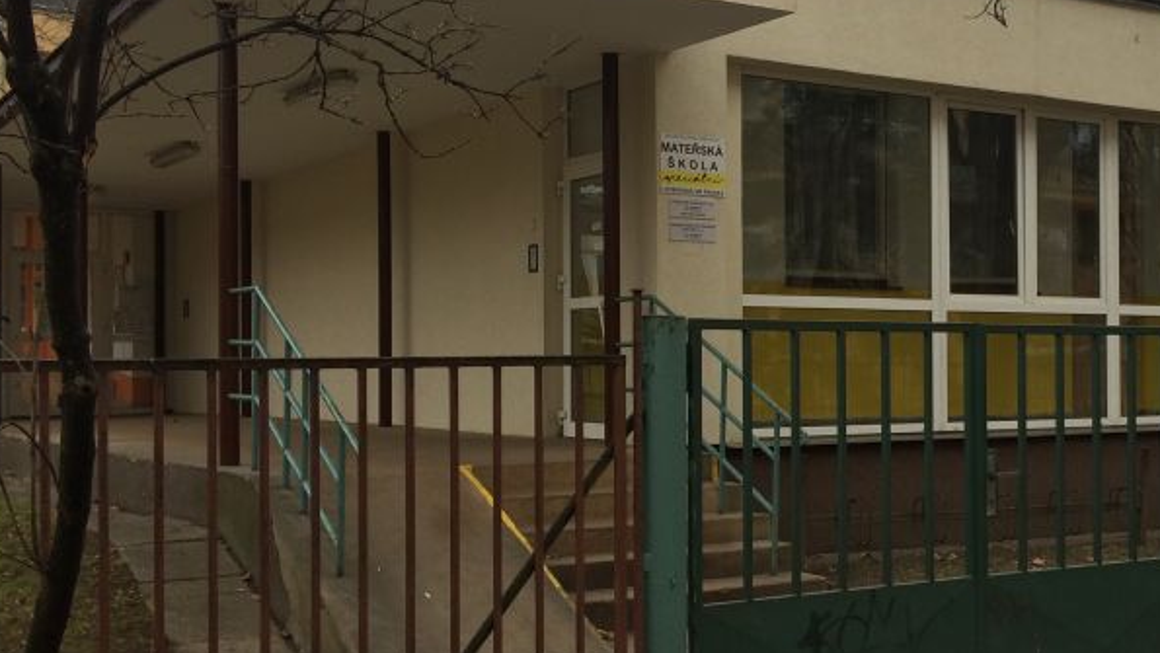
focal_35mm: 52
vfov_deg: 23.1
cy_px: 351
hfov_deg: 38.6
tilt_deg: -0.3
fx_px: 1600
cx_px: 894
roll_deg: +0.6
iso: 32
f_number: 2.2
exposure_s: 1/441
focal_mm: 4.15
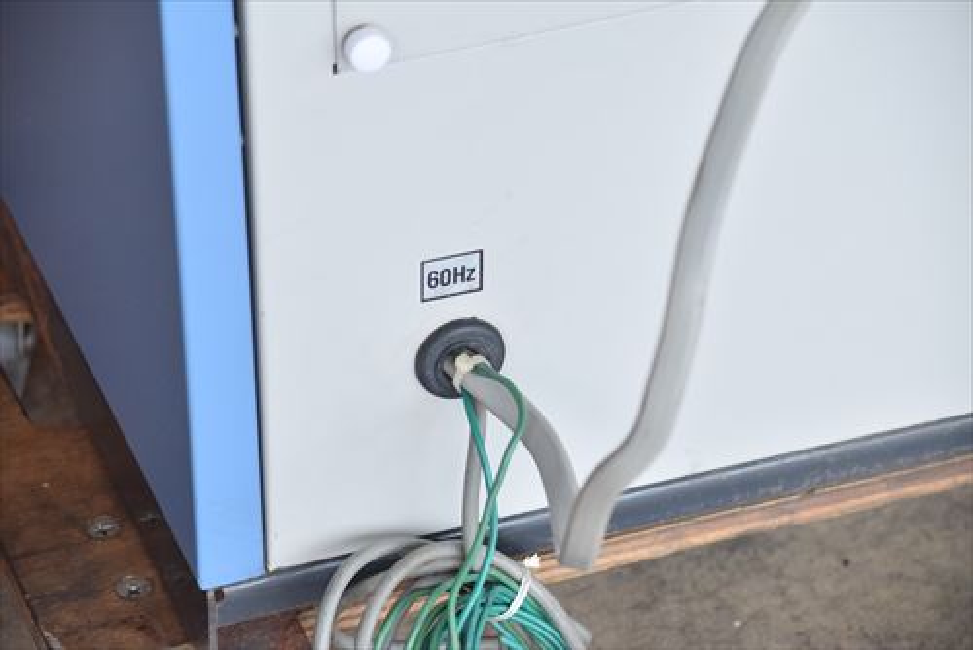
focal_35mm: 153
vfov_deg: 9.0
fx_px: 4137
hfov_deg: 13.4
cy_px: 325
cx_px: 486
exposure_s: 1/640
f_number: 6.3
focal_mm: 102
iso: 1250
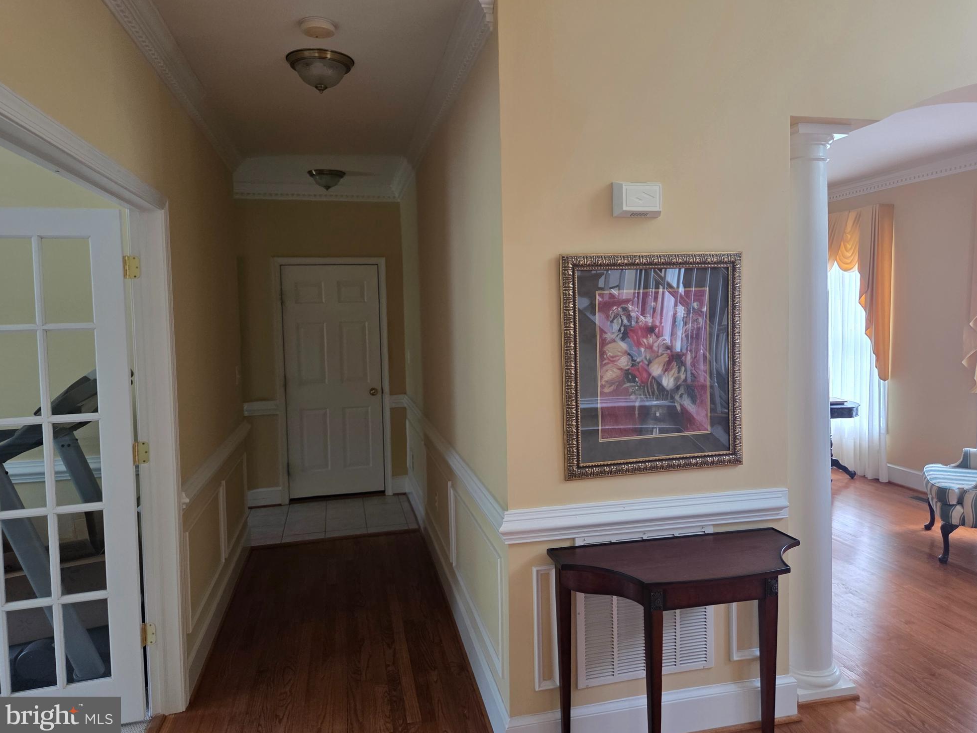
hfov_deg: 71.6
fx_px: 677
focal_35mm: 24
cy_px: 355
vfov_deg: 56.8
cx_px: 506
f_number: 1.8
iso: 320
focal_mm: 5.4
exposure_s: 1/120
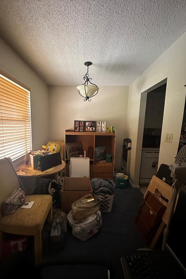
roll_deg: -2.3
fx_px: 116
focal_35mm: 15
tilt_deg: -7.8
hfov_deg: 76.9
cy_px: 141
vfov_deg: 100.4
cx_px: 79
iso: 1250
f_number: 2.2
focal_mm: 2.22
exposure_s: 1/41
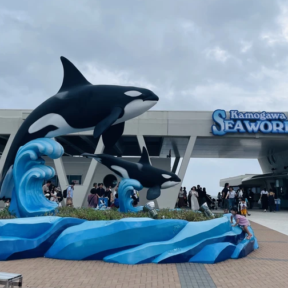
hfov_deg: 47.2
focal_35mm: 35
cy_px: 120
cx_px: 142
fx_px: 329
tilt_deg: +12.5
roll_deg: -1.6
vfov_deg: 47.0
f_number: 1.6
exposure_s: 1/4831
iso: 32
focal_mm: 4.2
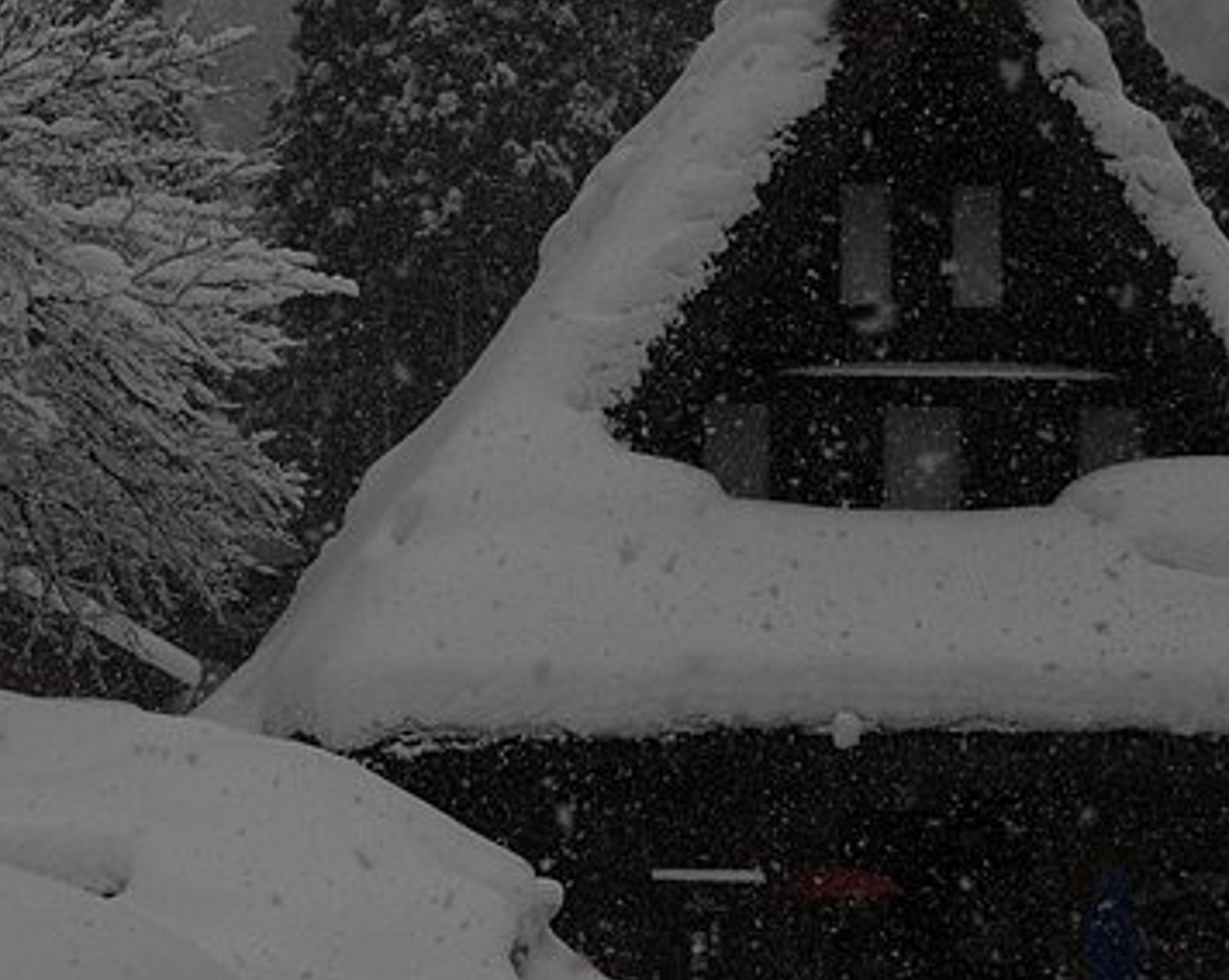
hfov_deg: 17.0
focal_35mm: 109
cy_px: 366
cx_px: -142
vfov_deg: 14.1
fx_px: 3973
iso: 200
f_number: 5.6
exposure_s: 1/640
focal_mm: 27
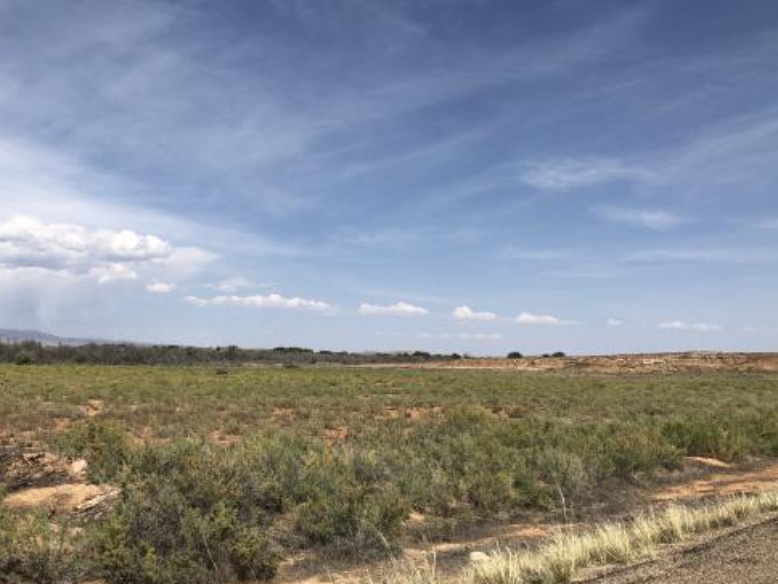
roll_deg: -0.2
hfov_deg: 49.7
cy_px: 360
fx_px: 832
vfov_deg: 38.5
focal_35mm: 37
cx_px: 294
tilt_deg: +1.0
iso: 25
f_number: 1.8
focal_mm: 4
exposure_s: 1/3690
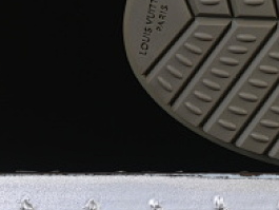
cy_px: -62
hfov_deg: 6.5
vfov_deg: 5.0
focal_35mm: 294
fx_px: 2371
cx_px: 544
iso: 160
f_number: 7.1
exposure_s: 1/60
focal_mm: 50
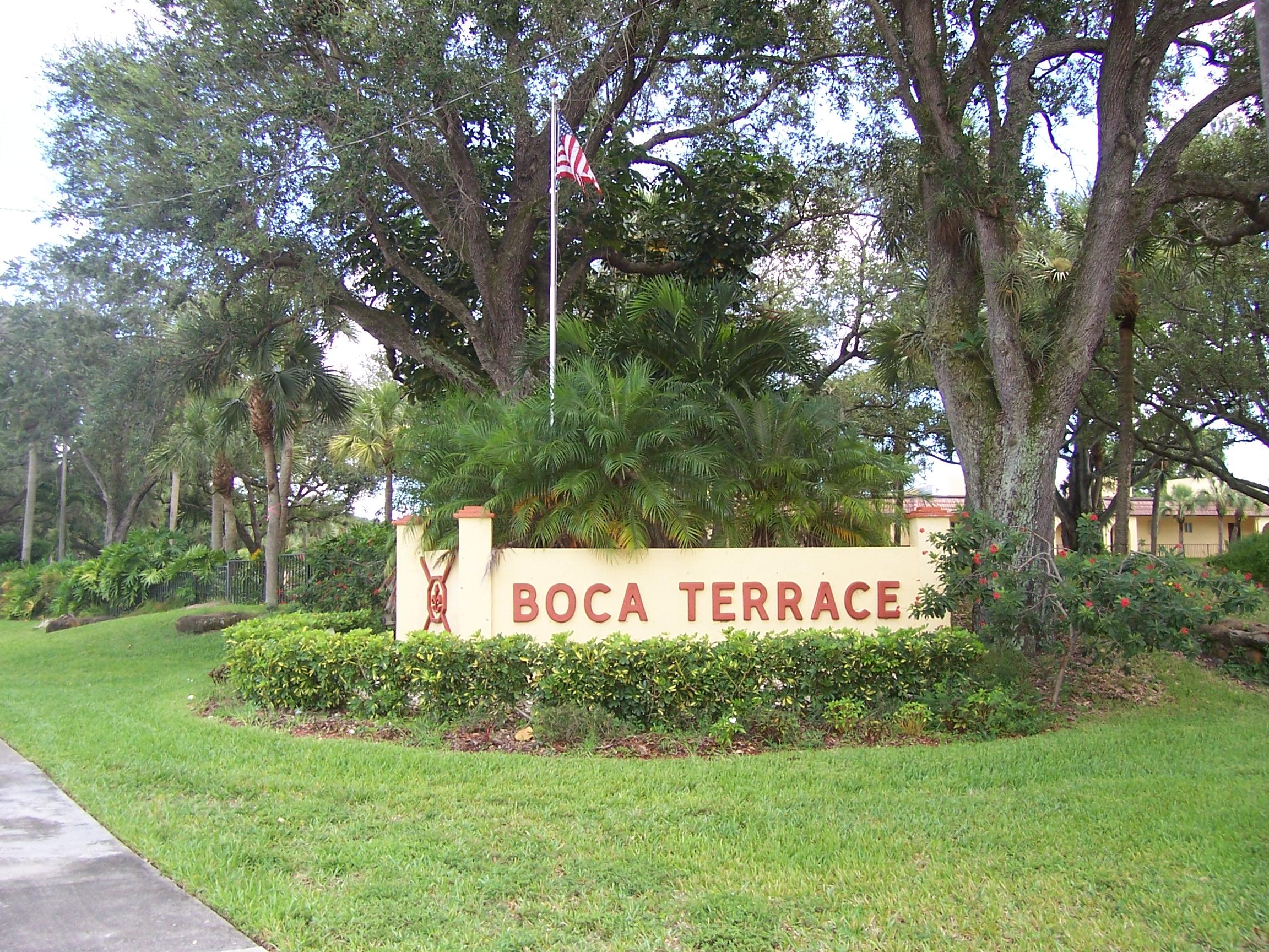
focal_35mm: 34
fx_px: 1246
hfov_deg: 54.0
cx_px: 634
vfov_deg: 41.8
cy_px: 476
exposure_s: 1/250
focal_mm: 5.6
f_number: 2.7
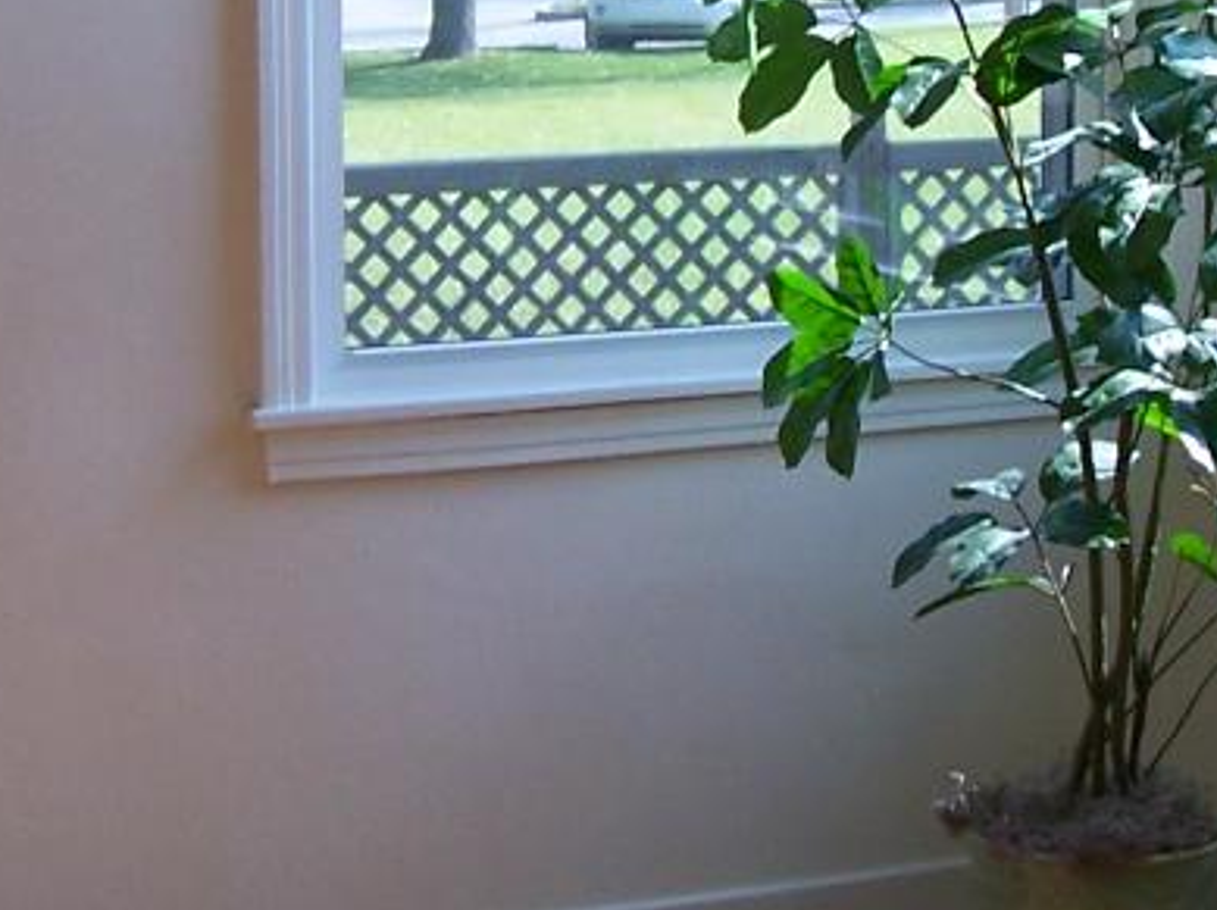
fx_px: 3934
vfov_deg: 13.1
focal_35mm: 112
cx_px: 554
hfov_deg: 17.6
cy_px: 113
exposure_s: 1/180
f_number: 2.7
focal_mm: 5.6
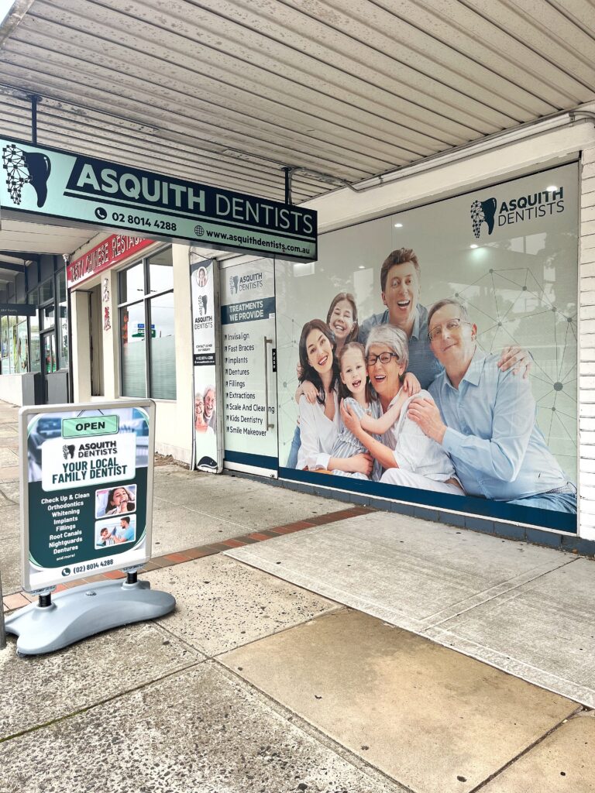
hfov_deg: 53.1
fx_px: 596
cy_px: 396
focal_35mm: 26
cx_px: 298
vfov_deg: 67.3
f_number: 1.6
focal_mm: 5.1
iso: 50
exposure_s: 1/454
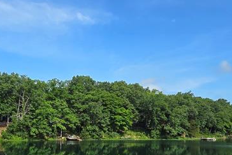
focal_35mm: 38
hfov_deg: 50.7
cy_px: 97
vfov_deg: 34.9
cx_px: 114
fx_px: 245
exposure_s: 1/2210
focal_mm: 2.2
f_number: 2.2
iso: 50
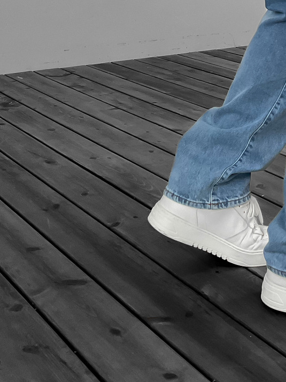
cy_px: -14
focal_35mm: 65
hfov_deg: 21.8
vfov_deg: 27.8
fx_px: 716
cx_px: 285
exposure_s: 1/60
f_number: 1.8
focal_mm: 3
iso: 100
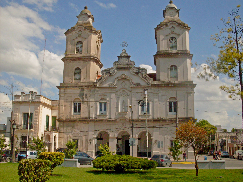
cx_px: 122
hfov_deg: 49.0
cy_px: 91
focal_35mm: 38
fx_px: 267
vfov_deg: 37.7
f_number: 8.4
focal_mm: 6.3
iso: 100
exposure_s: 1/500
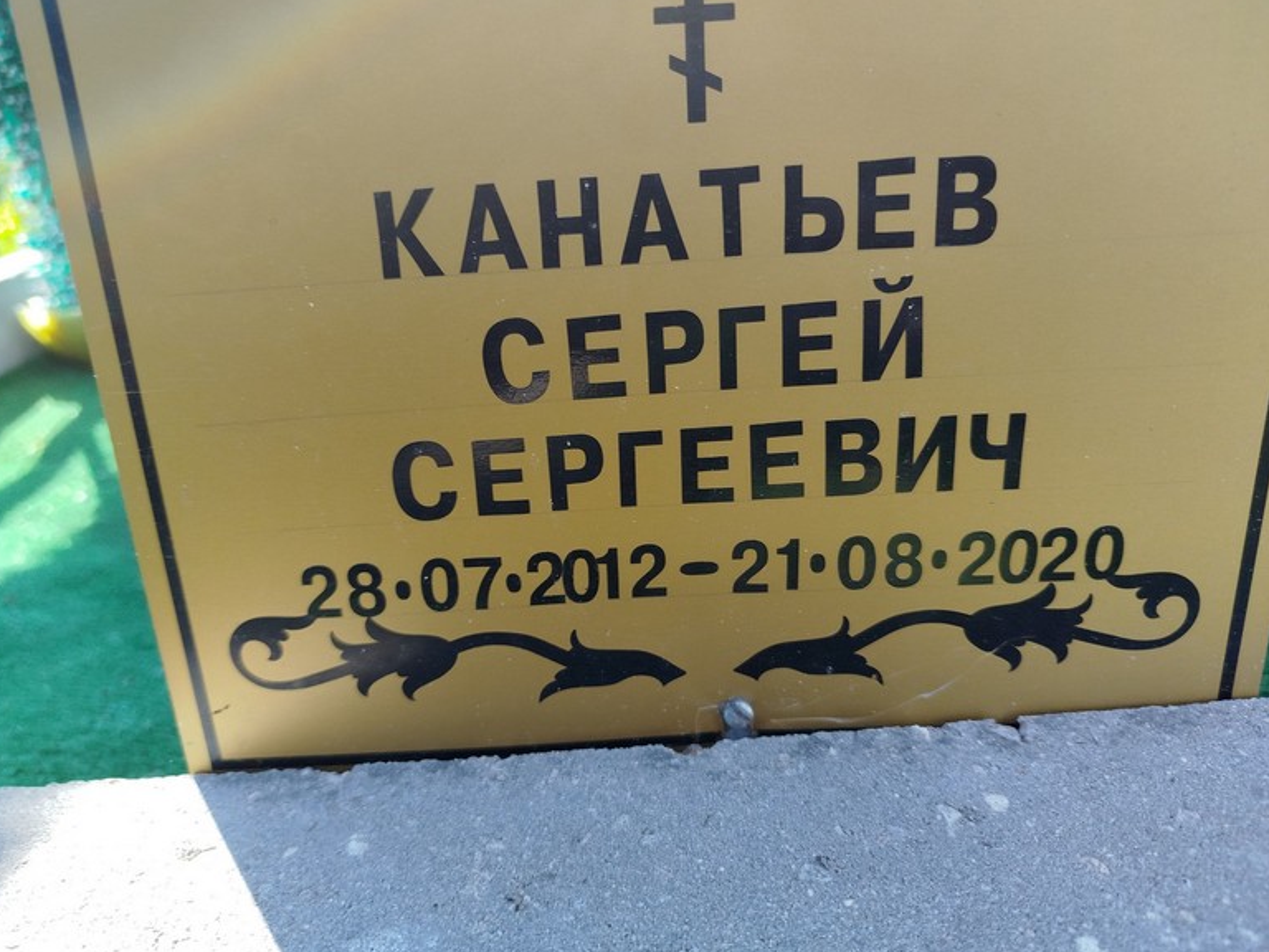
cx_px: 611
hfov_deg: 69.4
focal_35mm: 25
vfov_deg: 54.9
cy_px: 478
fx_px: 916
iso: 50
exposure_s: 1/178
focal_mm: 5.31
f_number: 1.7
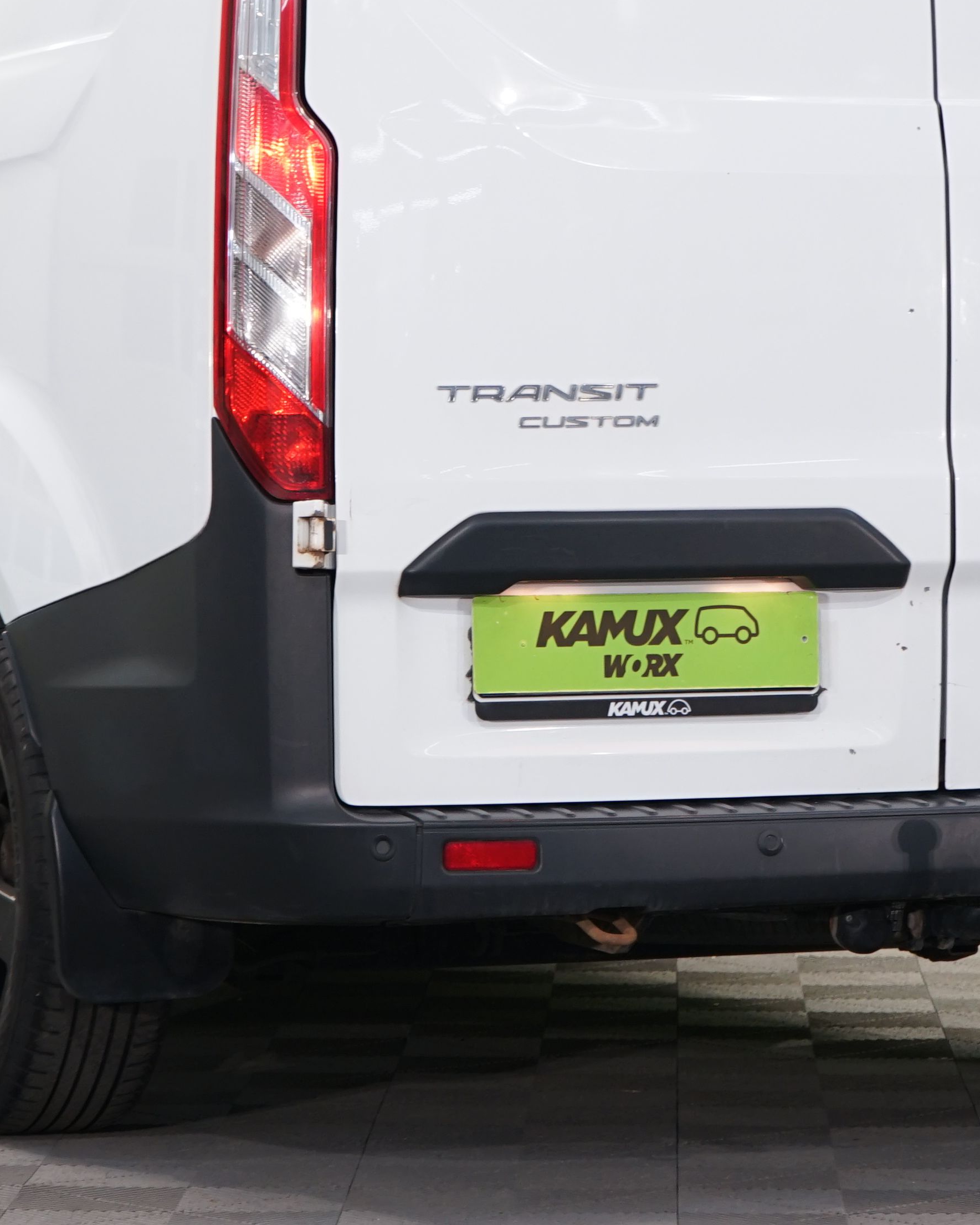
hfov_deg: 9.5
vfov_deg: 11.8
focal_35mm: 163
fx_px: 5909
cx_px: 535
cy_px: 409
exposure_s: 1/25
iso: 400
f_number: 5.6
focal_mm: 64
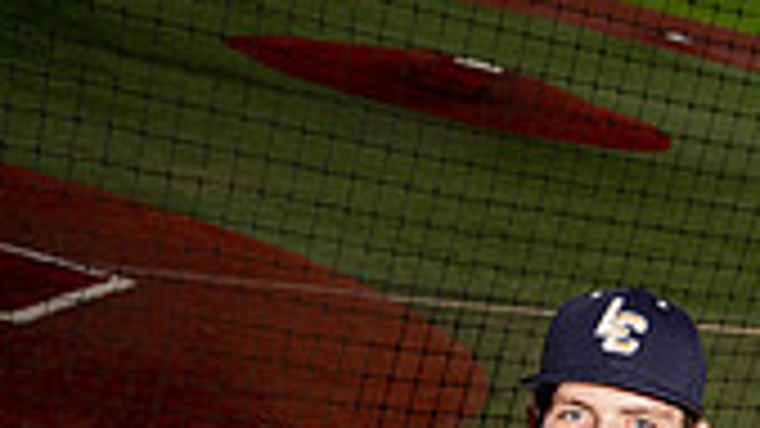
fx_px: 2196
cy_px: 991
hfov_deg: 19.5
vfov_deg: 9.9
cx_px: 571
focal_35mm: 109
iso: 320
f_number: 8
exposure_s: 1/250
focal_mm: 39
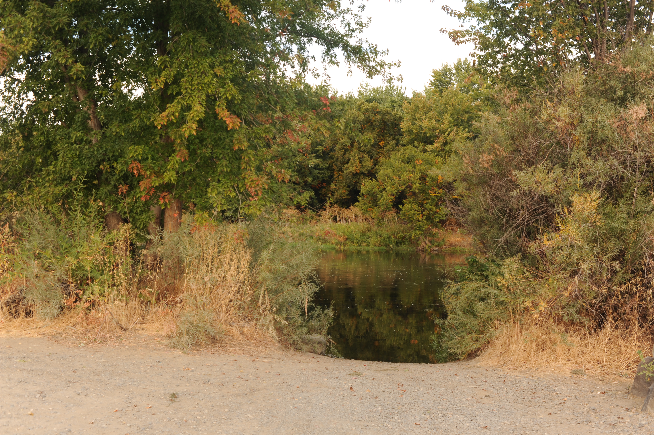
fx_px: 635
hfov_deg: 54.5
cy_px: 218
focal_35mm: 35
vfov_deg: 37.8
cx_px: 327
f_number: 7.1
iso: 200
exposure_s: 1/50
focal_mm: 35
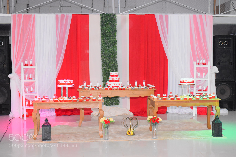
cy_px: 78
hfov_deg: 37.9
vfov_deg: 25.7
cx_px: 118
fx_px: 344
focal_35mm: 52
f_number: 5.6
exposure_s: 1/80
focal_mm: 35
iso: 3200
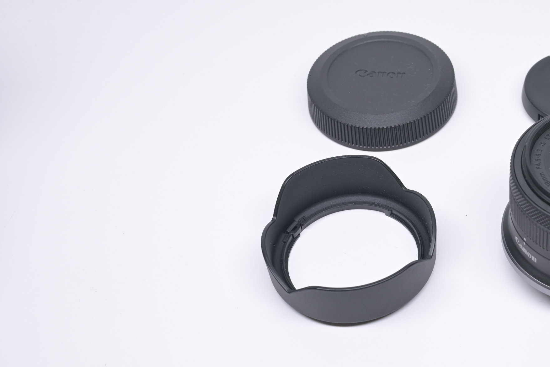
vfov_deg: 19.7
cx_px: 459
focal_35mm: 69
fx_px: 1054
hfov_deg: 28.5
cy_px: 156
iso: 640
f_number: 9
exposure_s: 1/60
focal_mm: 40
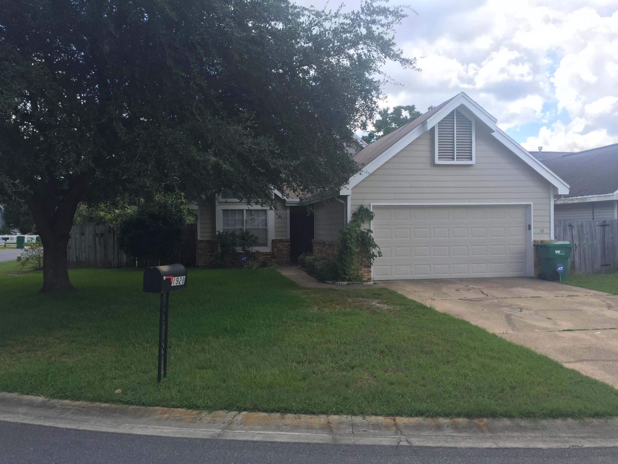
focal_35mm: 29
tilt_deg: -1.2
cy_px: 232
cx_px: 309
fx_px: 518
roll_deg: +0.4
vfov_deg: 48.2
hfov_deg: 61.7
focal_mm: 4.15
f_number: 2.2
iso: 32
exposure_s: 1/775
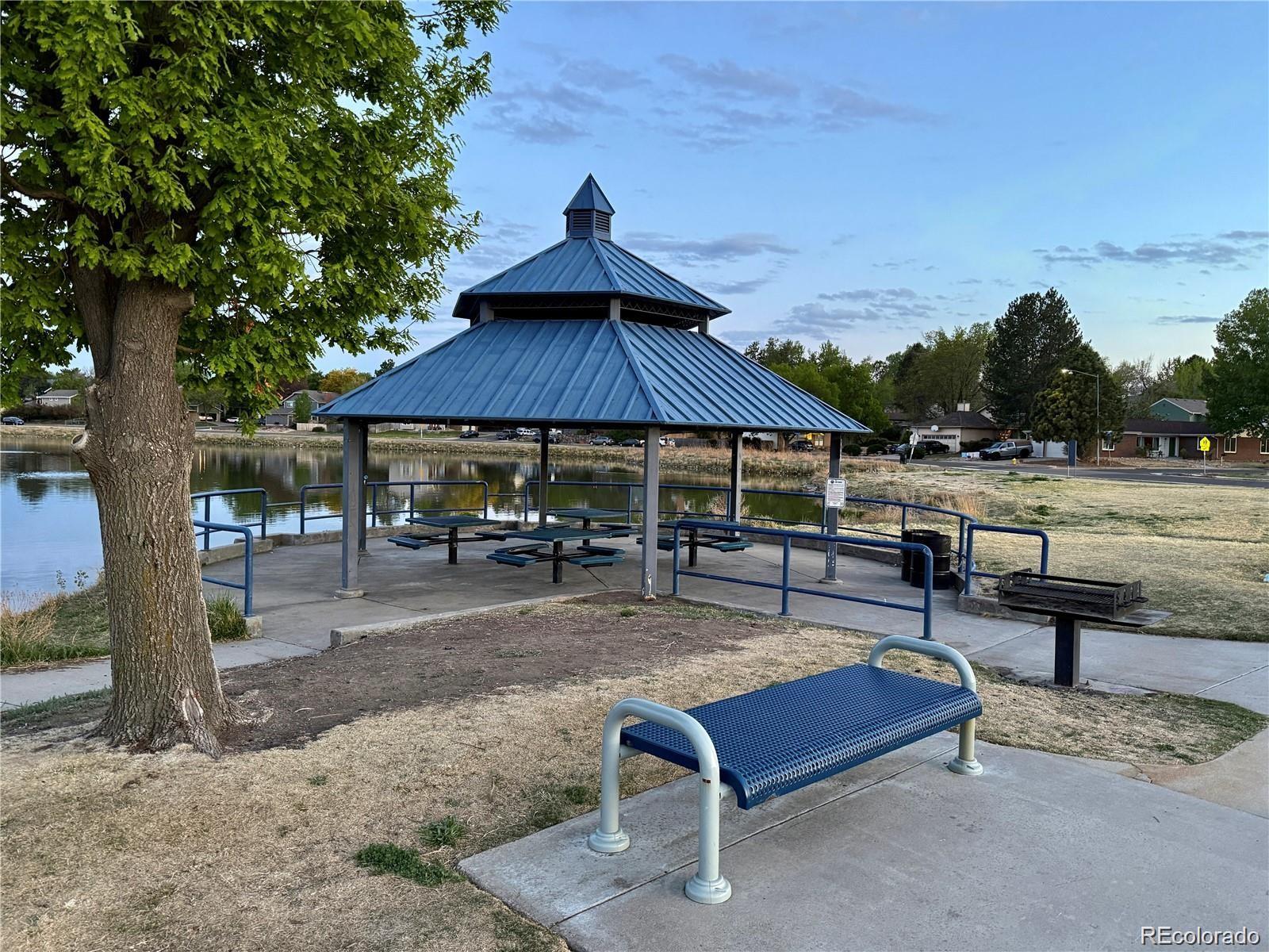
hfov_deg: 71.6
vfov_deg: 56.8
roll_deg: -1.4
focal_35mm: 24
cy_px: 476
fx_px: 880
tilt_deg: -2.4
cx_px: 634
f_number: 1.78
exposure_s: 1/60
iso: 320
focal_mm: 6.76
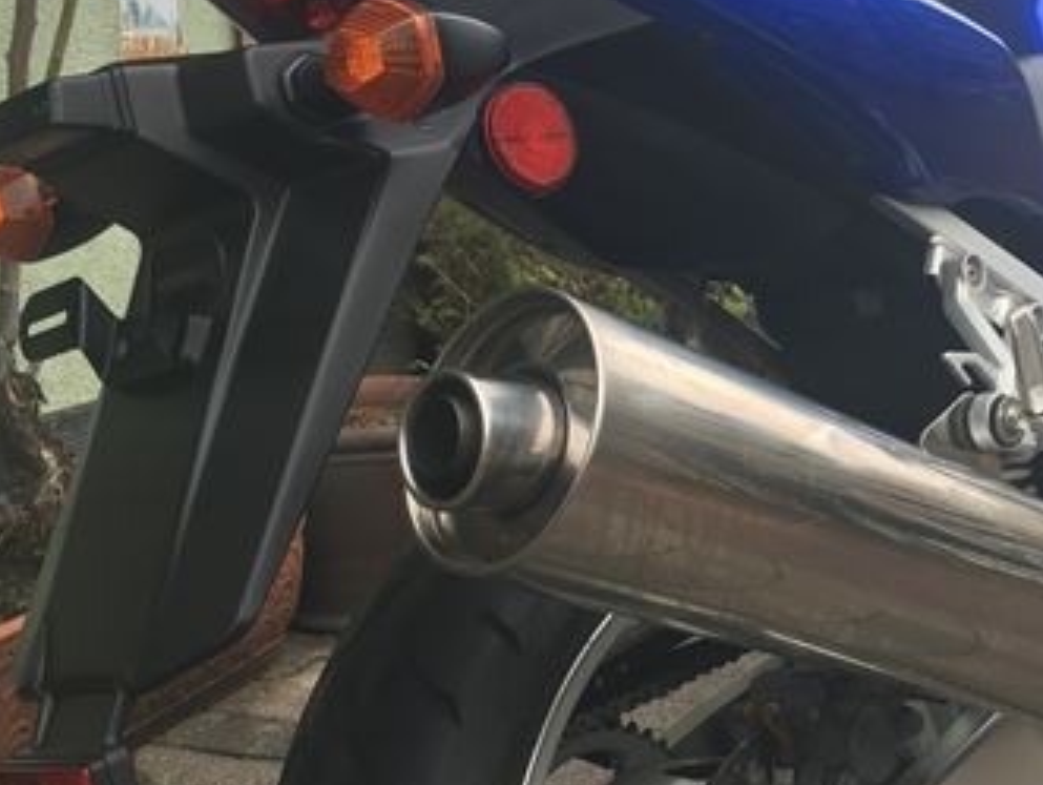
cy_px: 404
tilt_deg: -13.4
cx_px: 794
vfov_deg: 26.1
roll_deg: +2.0
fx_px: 1689
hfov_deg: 33.6
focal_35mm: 56
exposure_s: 1/124
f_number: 2.2
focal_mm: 4.15
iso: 25
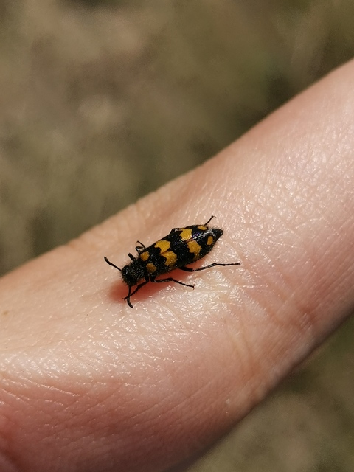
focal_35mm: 65
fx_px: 886
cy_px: 236
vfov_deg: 29.8
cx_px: 177
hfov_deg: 22.6
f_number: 1.8
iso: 50
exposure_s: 1/2193
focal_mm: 4.75
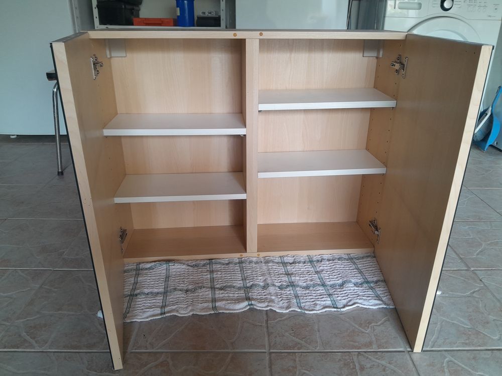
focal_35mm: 26
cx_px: 251
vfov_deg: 53.1
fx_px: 377
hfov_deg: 67.3
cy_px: 188
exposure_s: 1/50
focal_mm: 3.98
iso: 160
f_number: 1.8
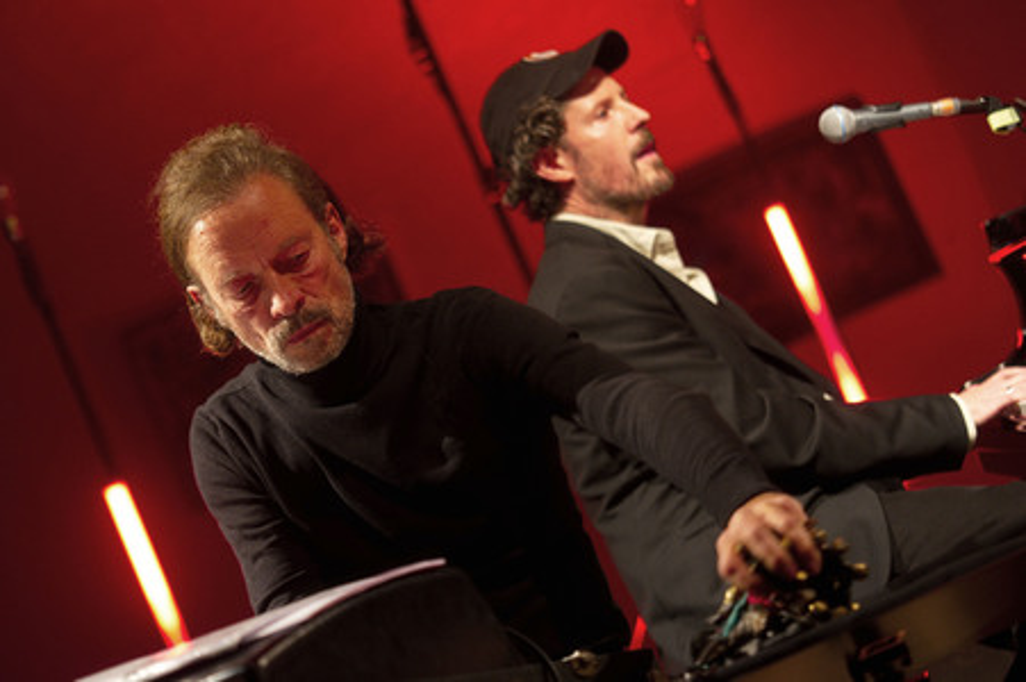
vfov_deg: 19.4
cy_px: 341
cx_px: 513
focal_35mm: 70
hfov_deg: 28.9
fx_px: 1993
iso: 2000
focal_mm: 70
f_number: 2.8
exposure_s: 1/80
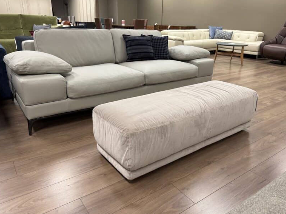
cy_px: 105
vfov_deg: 51.4
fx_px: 223
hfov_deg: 65.3
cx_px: 151
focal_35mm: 27
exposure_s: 1/60
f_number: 1.78
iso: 125
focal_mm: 6.76
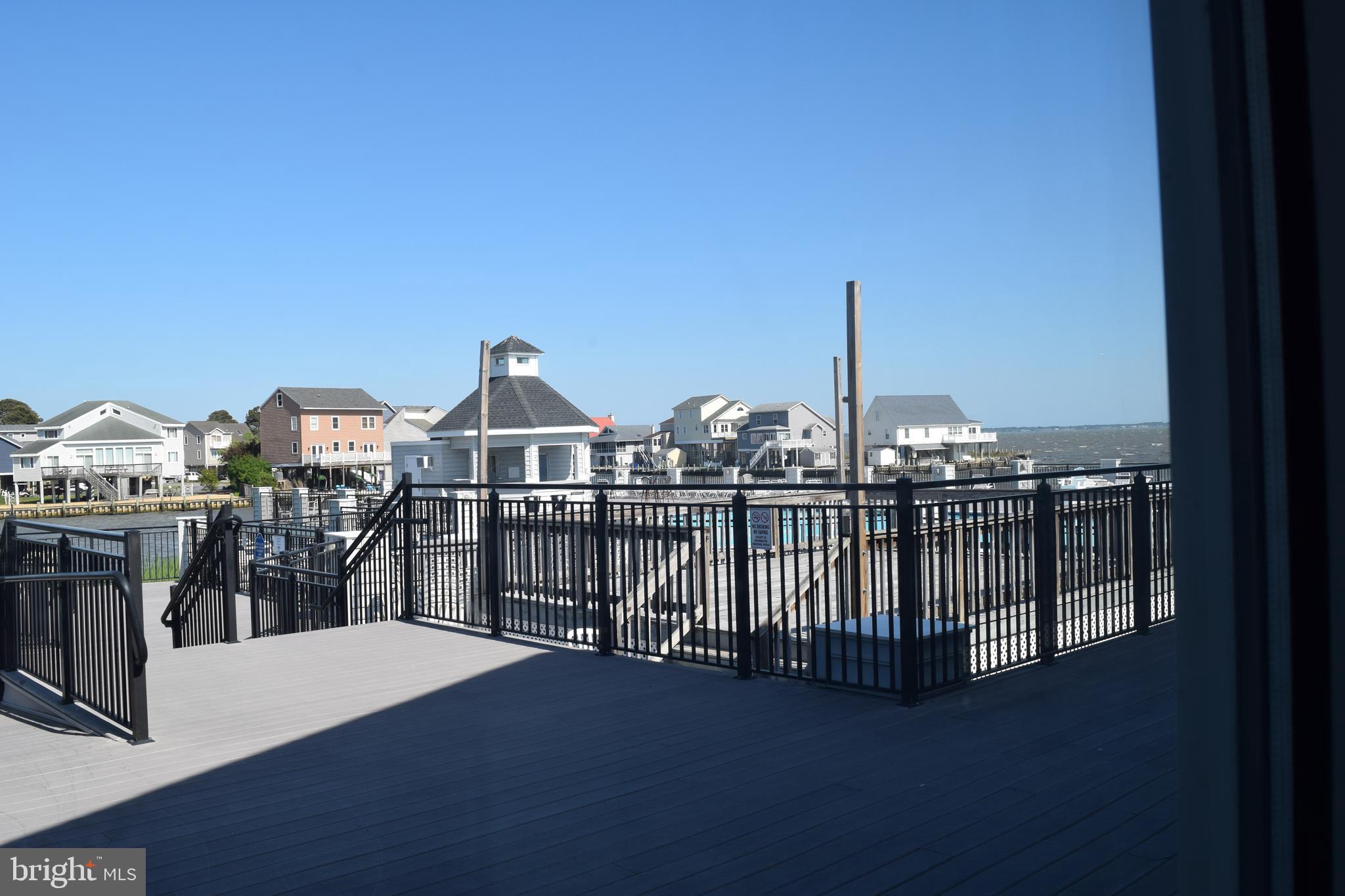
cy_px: 448
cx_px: 672
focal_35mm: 30
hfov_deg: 61.9
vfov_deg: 43.6
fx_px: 1121
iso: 200
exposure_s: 1/320
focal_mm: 20
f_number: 9
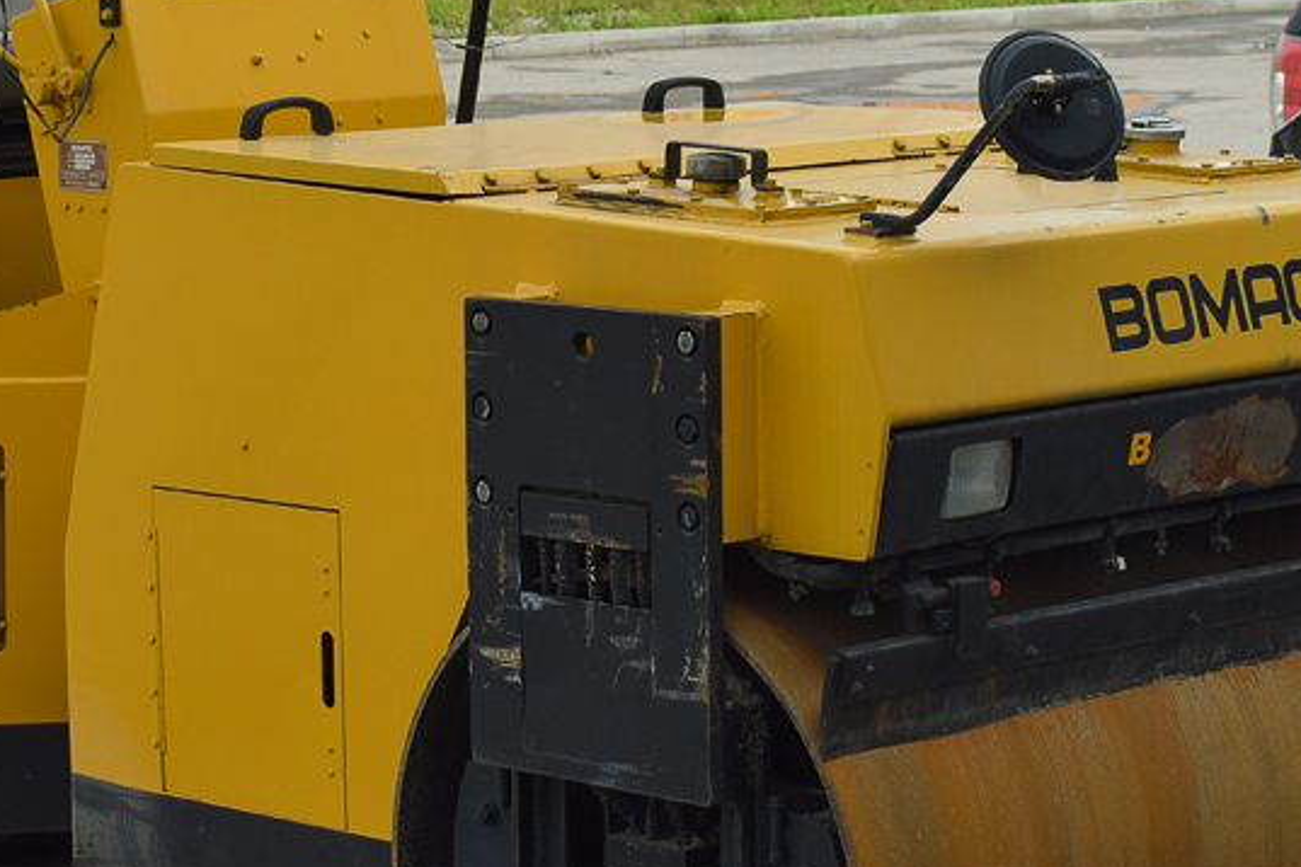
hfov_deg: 17.9
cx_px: 545
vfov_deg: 12.0
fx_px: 4120
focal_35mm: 114
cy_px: 358
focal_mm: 34
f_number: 6.3
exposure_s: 1/800
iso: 200
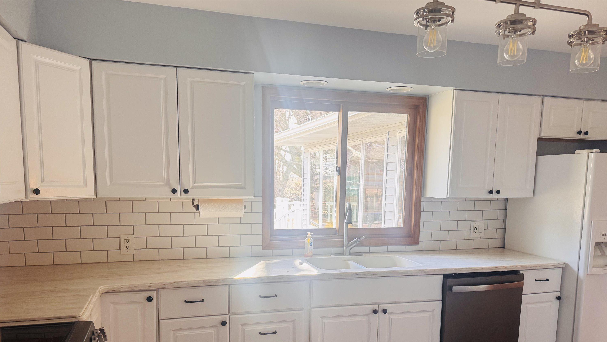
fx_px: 435
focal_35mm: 27
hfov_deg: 69.9
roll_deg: +0.4
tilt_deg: -7.8
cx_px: 299
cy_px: 235
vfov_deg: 42.2
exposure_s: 1/120
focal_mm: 6.76
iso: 200
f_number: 1.78
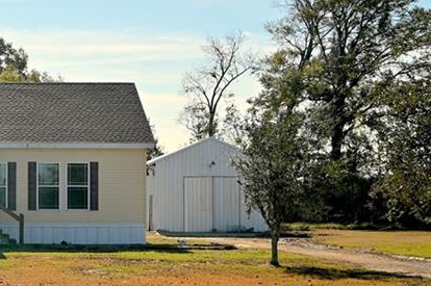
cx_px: -56
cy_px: 183
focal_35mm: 89
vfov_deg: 15.3
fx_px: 1064
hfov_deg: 21.6
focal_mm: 36
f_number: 16
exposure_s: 1/125
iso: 125
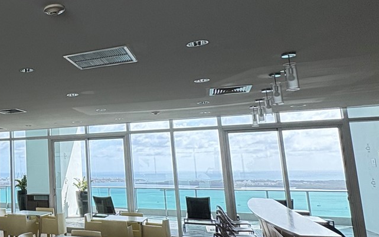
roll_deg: +0.7
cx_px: -18
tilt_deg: +8.9
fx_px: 382
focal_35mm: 37
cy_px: 114
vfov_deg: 34.4
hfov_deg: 43.4
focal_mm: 2.22
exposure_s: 1/620
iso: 64
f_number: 2.2
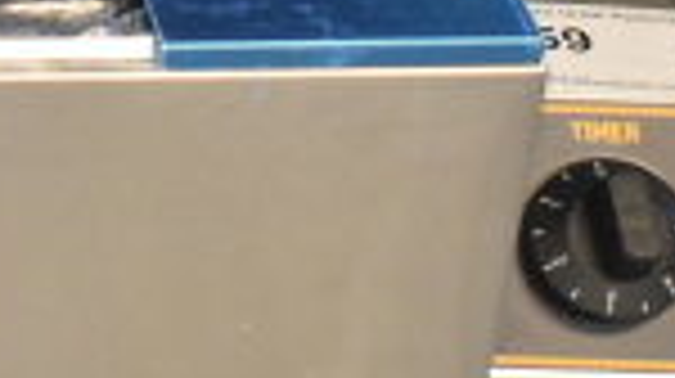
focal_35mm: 185
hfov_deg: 10.9
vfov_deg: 6.4
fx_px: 3310
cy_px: -200
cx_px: -554
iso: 1800
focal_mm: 29
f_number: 4.2
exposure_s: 1/50
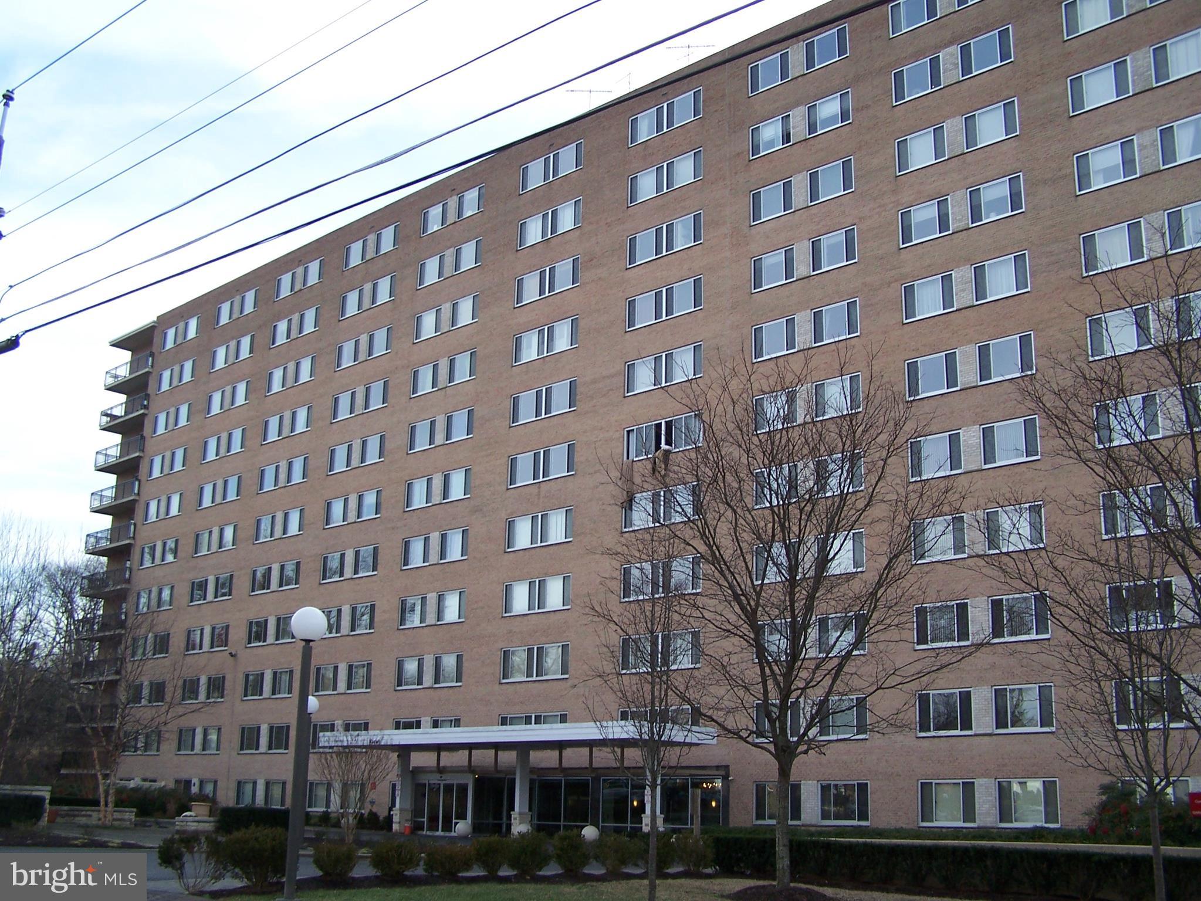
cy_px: 450
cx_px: 600
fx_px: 1319
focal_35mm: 38
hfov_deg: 49.0
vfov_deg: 37.7
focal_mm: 6.3
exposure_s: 1/500
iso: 80
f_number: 2.8
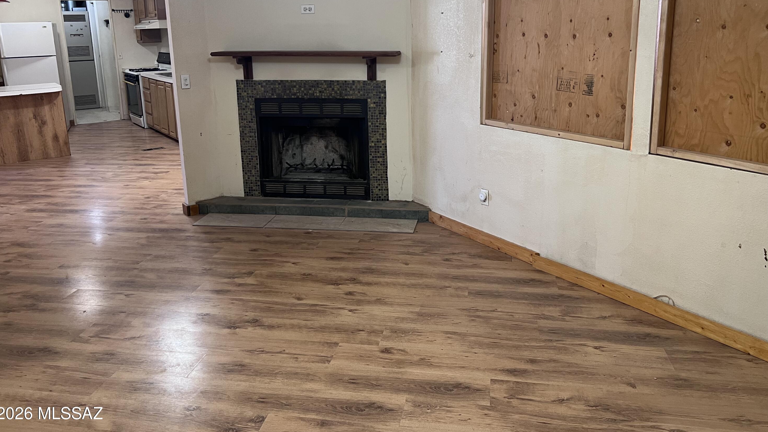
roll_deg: +2.0
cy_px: 145
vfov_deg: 39.7
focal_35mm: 29
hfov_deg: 66.1
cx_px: 376
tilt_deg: -12.3
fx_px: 591
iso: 125
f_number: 1.5
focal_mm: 5.7
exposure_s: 1/60
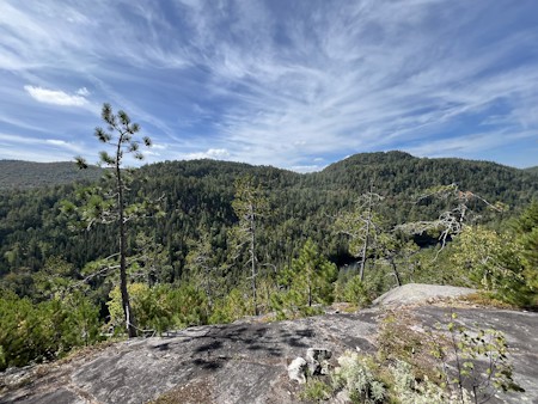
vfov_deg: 90.0
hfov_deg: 106.2
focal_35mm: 13
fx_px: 202
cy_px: 202
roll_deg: +2.7
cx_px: 269
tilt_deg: -3.1
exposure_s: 1/1531
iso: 32
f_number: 1.8
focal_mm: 1.57
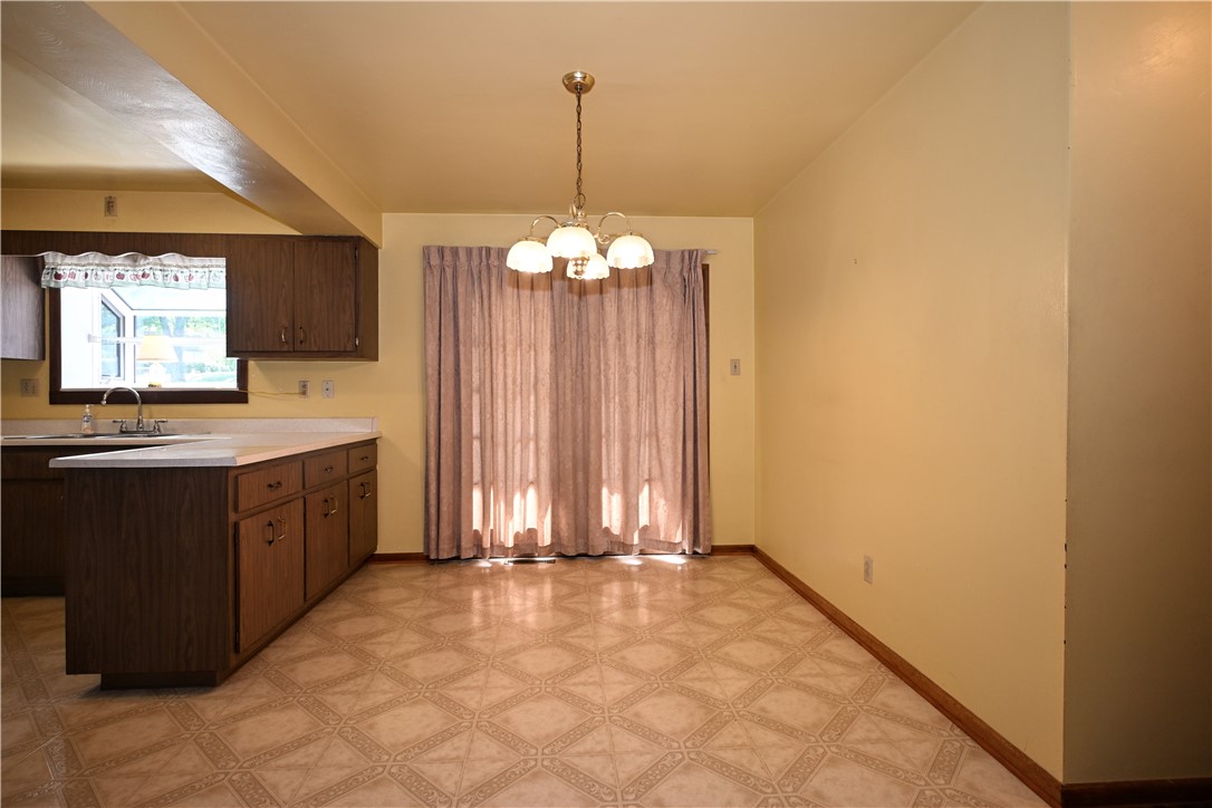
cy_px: 404
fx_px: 606
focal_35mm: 18
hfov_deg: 90.0
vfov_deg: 67.4
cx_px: 606
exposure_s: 1/60
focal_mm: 12
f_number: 4
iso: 280
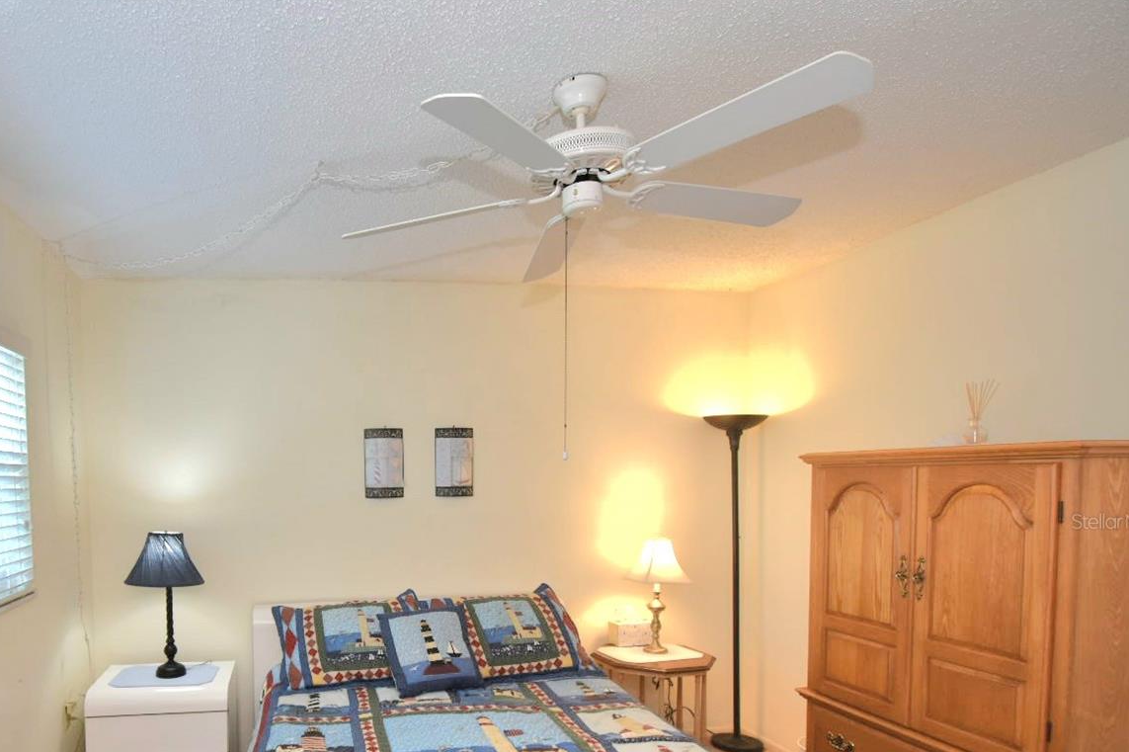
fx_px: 658
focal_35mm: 21
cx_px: 373
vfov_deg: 57.7
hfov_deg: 78.5
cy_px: 521
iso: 450
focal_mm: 10
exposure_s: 1/60.2
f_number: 4.5
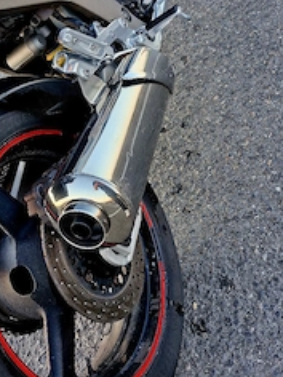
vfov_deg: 47.0
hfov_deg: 36.3
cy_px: 121
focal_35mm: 39
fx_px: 425
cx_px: 85
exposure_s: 1/100
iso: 250
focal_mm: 5.54
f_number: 1.8
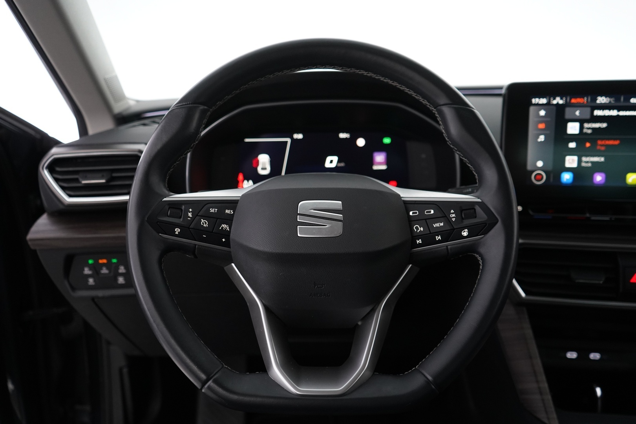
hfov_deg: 61.9
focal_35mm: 30
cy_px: 212
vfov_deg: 43.6
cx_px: 318
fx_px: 530
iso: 2000
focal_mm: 30
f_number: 3.5
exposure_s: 1/40
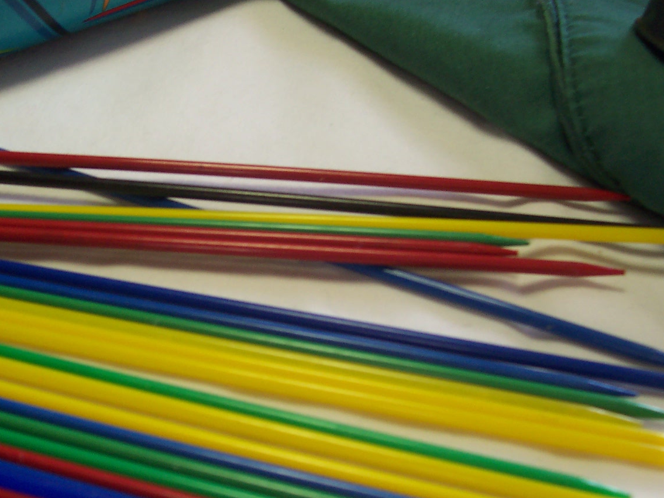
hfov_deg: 35.1
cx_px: 211
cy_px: 289
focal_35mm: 54
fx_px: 1036
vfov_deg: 27.0
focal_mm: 5.6
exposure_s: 1/90
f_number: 2.8
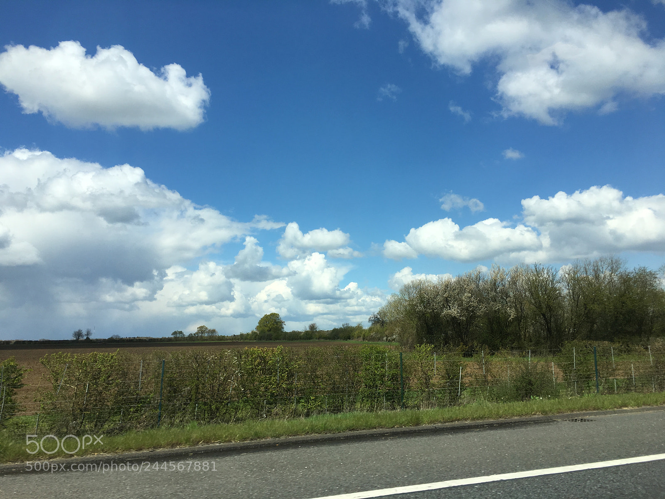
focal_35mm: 29
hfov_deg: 61.7
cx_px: 332
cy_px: 250
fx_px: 557
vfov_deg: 48.2
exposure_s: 1/2079
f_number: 2.2
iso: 25
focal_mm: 4.15
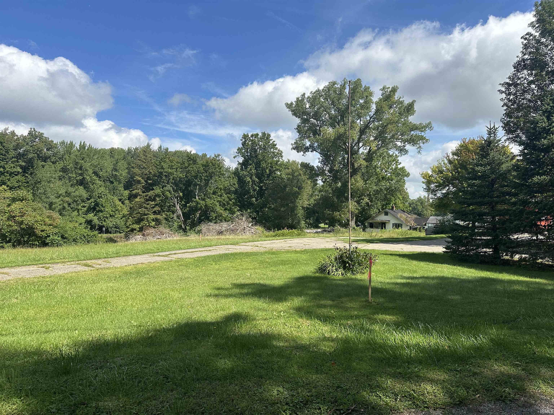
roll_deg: -1.5
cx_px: 277
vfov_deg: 56.8
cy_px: 208
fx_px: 384
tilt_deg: -0.6
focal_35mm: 24
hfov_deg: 71.6
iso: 80
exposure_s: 1/4762
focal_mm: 6.86
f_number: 1.78
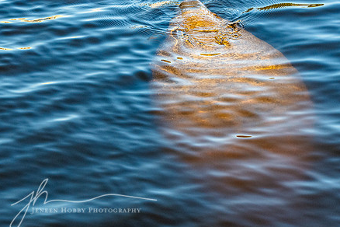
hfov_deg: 15.2
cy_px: 96
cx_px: 215
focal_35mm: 135
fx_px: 1275
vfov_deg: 10.2
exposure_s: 1/400
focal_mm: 85
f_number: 9
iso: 1000
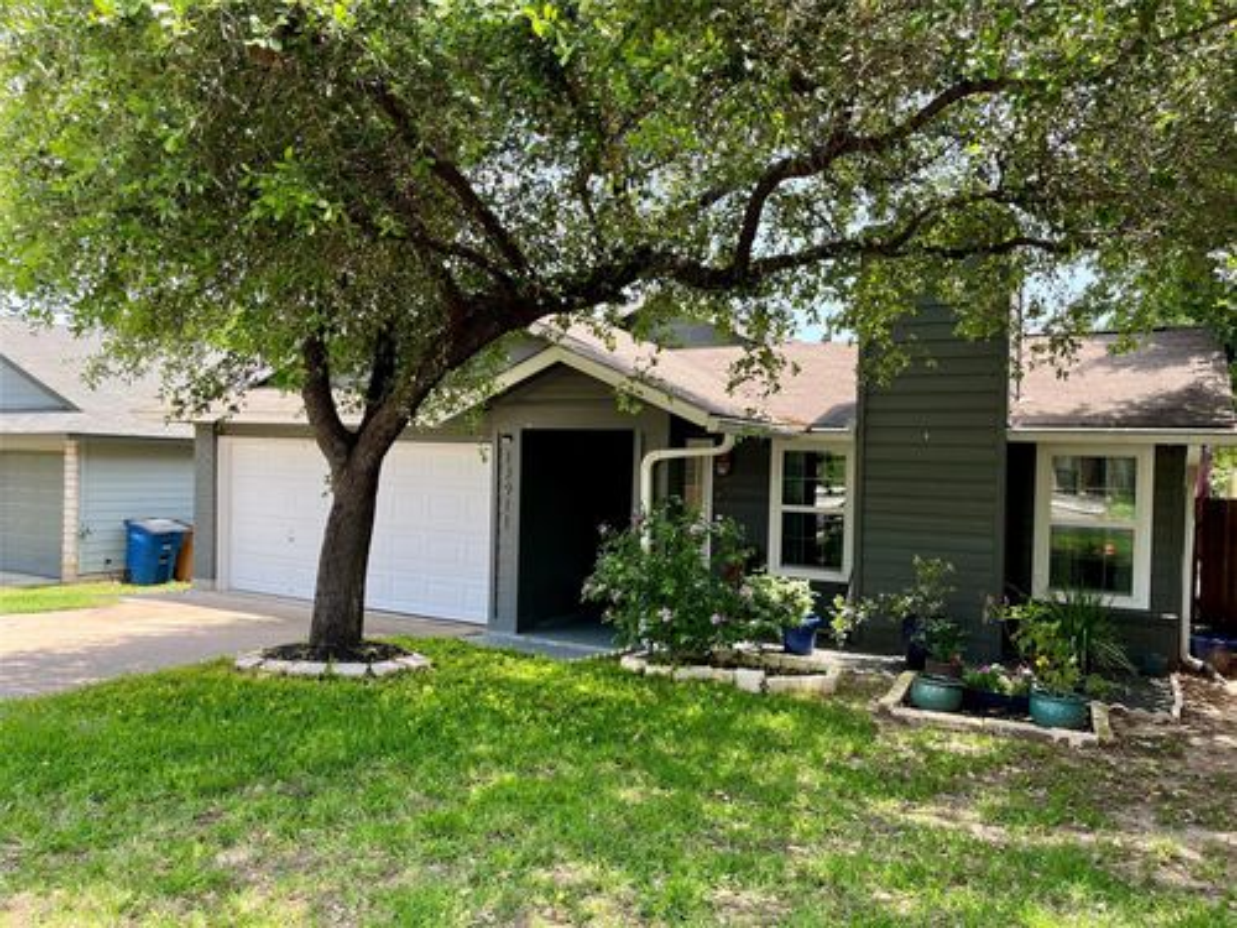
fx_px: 929
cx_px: 618
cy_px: 464
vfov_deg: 53.1
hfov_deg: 67.3
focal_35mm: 26
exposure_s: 1/504
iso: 50
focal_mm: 5.1
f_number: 1.6
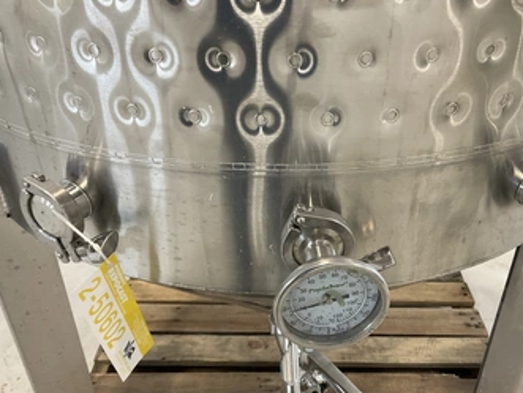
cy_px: 229
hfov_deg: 52.5
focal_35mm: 35
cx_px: 281
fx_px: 529
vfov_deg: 40.6
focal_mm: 3
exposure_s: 1/89
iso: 64
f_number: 1.8
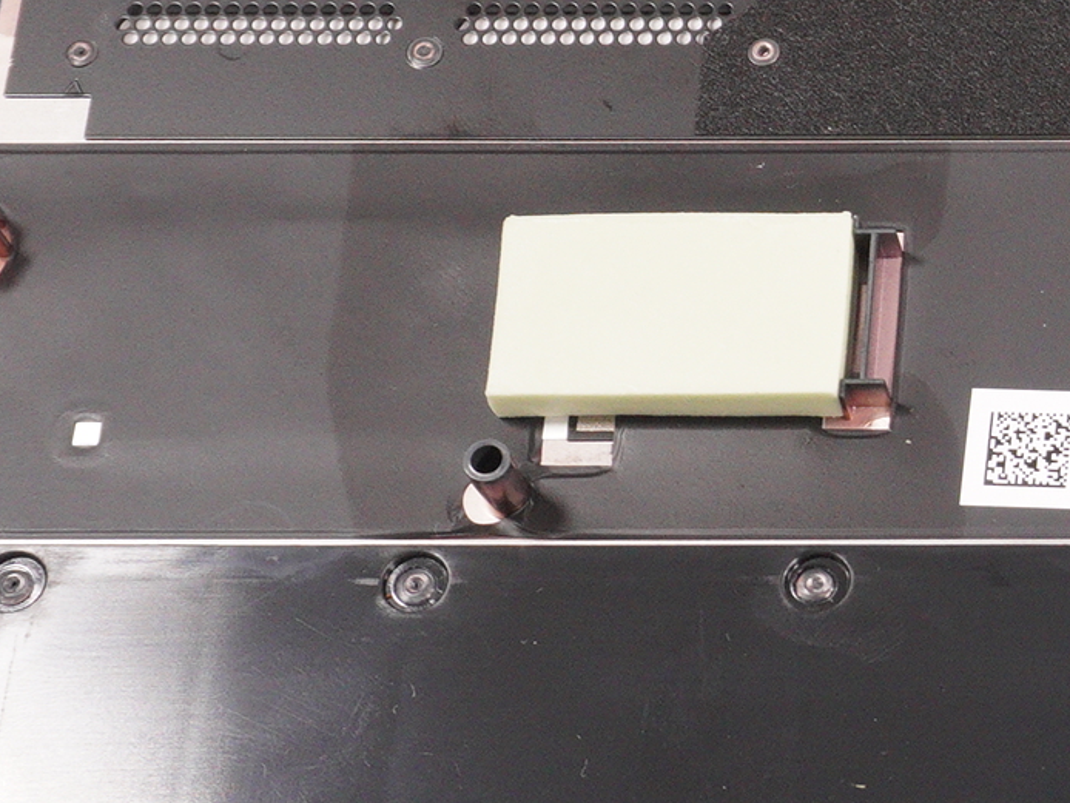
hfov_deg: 14.2
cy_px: 308
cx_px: 1549
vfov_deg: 11.3
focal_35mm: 131
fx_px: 4053
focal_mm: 21
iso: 800
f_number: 5.6
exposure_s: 1/160
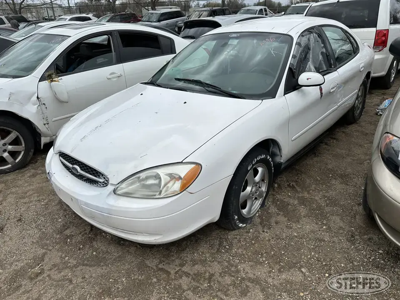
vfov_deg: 56.8
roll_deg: +4.8
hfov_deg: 71.6
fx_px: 277
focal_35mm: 24
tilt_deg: -23.0
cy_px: 150
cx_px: 200
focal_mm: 6.86
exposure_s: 1/6211
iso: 80
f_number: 1.78
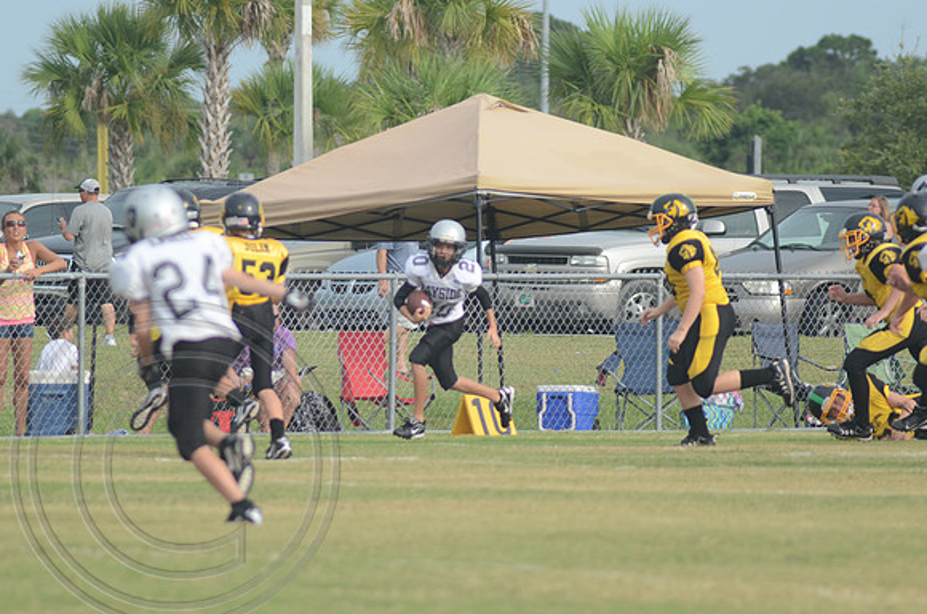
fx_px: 10406
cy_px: 307
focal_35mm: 405
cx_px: 464
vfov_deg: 3.4
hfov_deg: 5.1
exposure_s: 1/1000
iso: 400
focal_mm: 270
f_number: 6.3
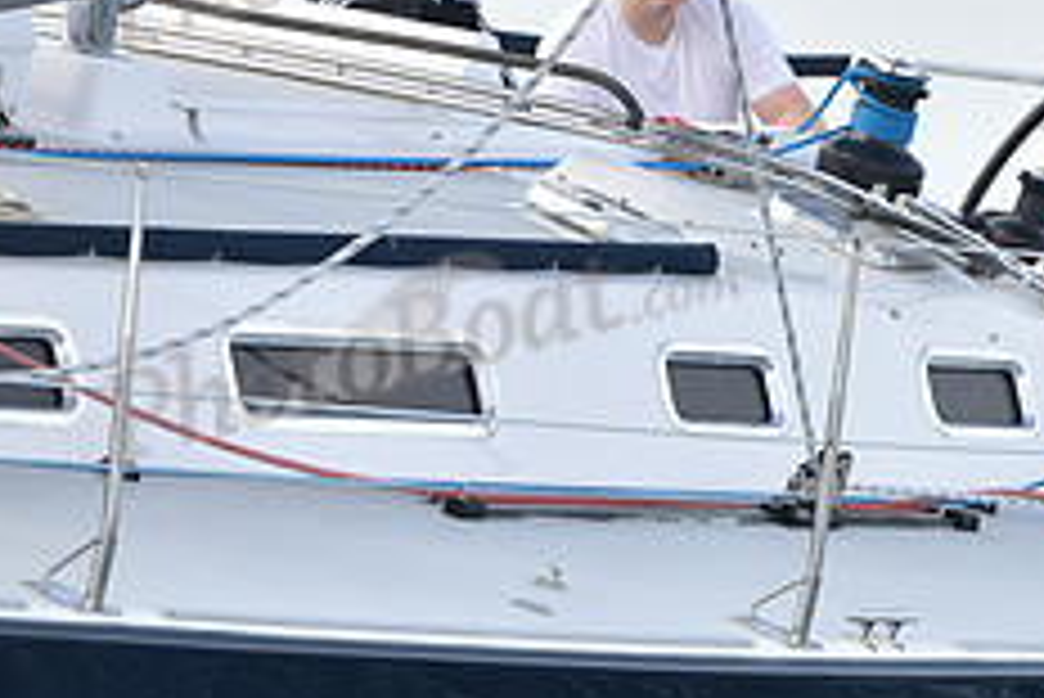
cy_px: 516
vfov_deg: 3.1
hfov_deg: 4.6
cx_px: 976
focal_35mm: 450
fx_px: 13058
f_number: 4.5
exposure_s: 1/1000
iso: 320
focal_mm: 180
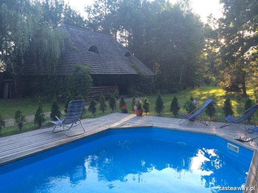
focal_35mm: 30
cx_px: 129
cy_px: 96
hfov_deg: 60.0
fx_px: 224
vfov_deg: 46.8
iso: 50
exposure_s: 1/120
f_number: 2.2
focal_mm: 4.12
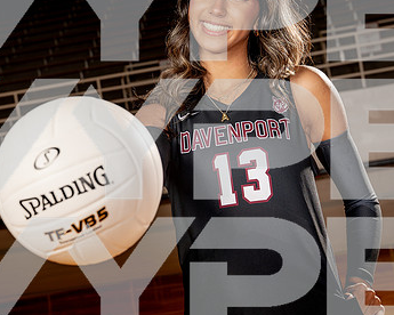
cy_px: 140
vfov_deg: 21.5
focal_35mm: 71
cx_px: 171
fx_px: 828
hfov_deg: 26.7
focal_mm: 45
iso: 100
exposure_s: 1/250
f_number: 5.6
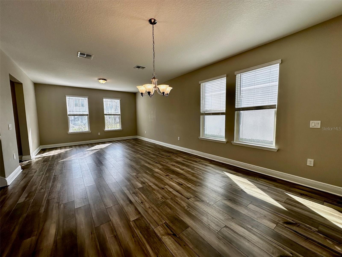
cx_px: 171
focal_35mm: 14
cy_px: 128
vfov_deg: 85.7
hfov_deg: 102.1
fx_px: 138
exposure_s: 1/174
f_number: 2.2
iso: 40
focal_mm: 2.22
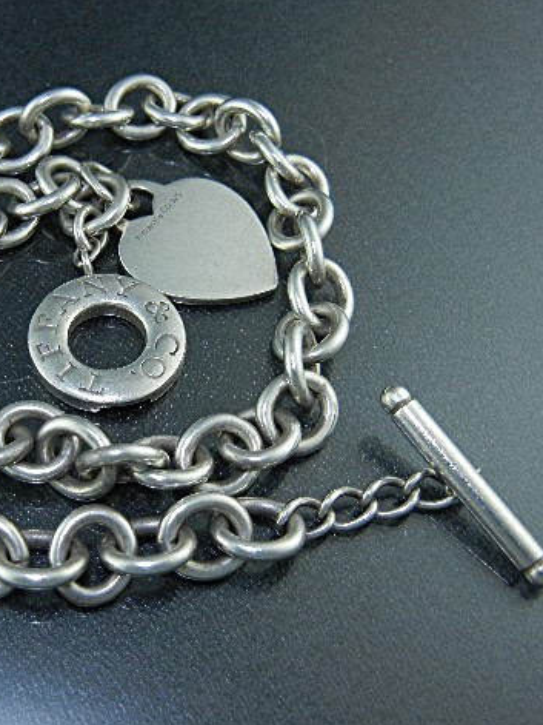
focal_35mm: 53
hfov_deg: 27.1
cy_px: 363
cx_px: 126
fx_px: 1109
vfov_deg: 36.2
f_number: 3.7
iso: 200
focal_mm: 7.1
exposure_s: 1/31.7
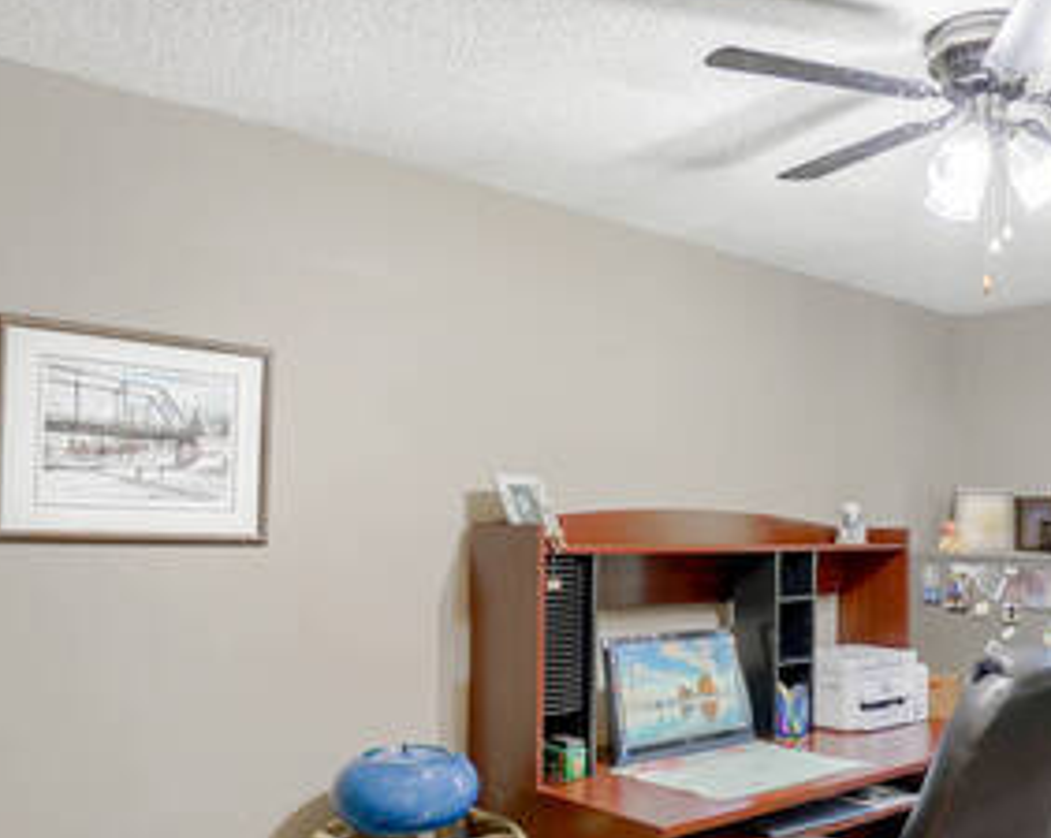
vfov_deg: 45.3
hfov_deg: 53.4
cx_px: 775
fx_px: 994
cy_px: 534
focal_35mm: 32
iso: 250
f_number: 4
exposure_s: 1
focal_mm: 10
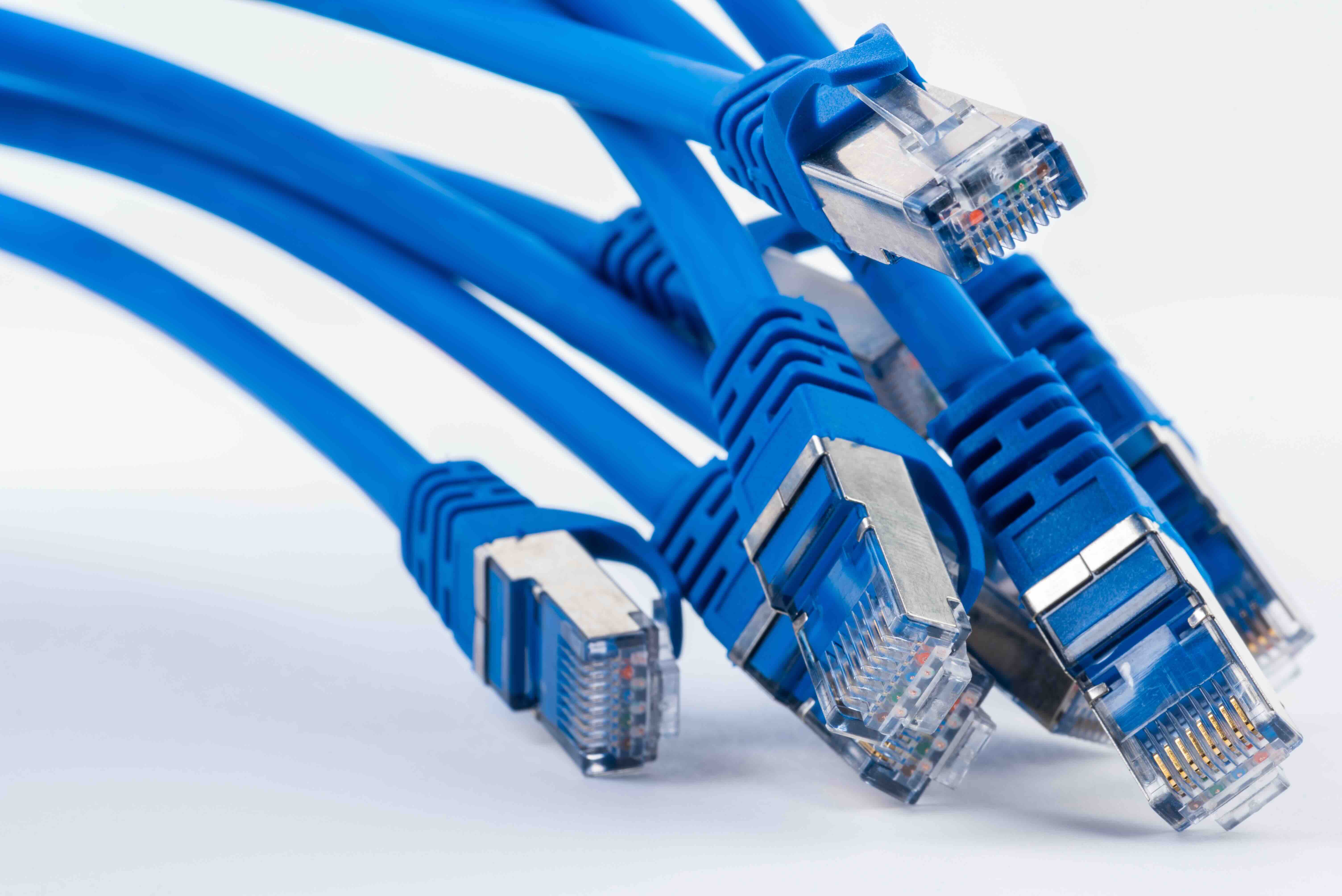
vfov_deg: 13.1
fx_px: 3915
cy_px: 448
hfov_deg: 19.4
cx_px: 671
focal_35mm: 105
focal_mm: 105
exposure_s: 1/60
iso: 80
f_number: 29
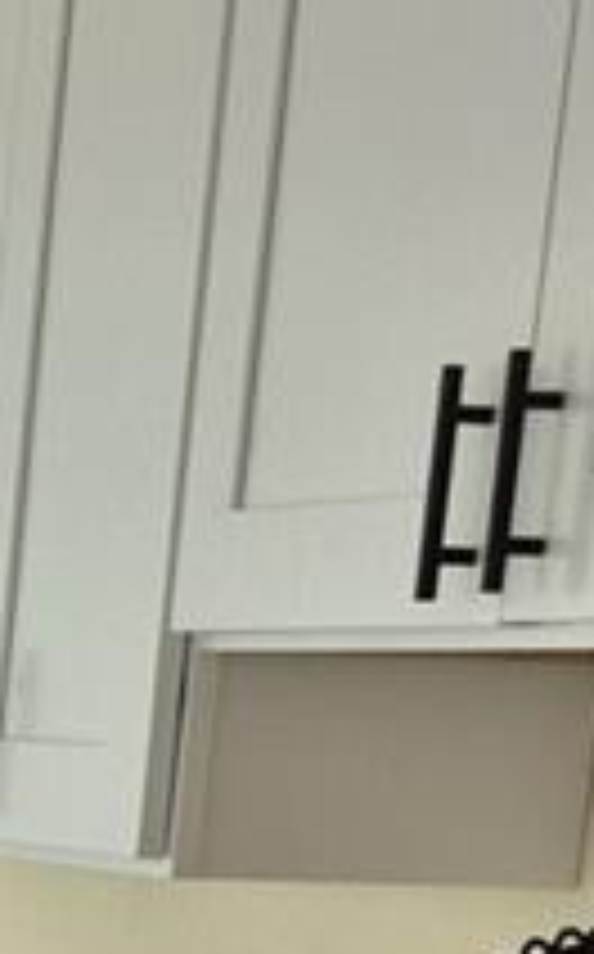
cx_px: -747
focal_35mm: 138
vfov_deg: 13.8
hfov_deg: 8.7
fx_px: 3584
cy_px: 1620
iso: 125
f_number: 1.8
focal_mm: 5.4
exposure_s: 1/180
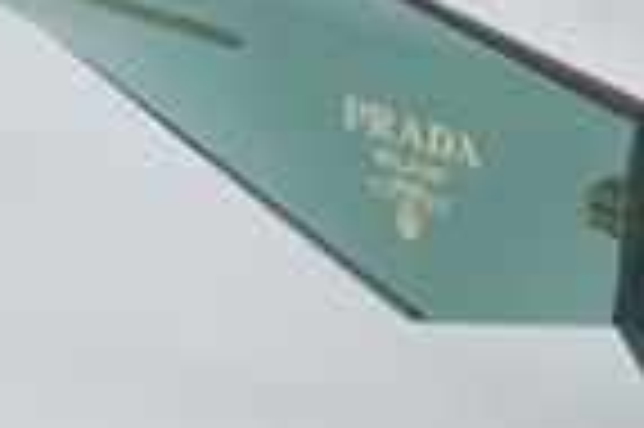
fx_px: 3752
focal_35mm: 210
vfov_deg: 6.5
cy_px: 81
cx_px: 685
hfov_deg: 9.7
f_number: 32
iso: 100
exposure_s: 1/3
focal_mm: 50
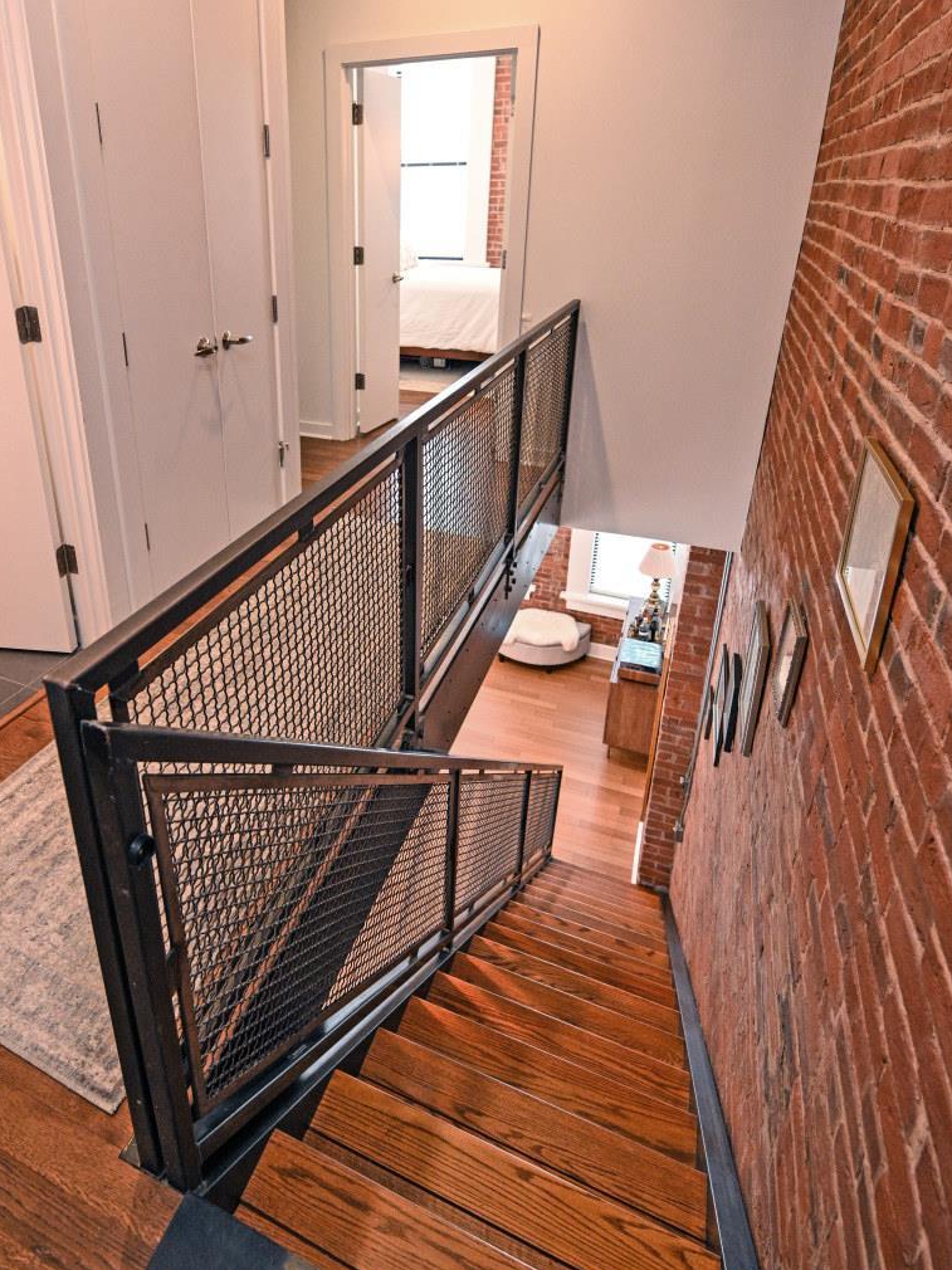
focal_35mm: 20
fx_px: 734
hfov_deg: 65.1
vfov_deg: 80.3
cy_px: 479
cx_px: 365
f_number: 4
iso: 2200
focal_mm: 14
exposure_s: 1/60
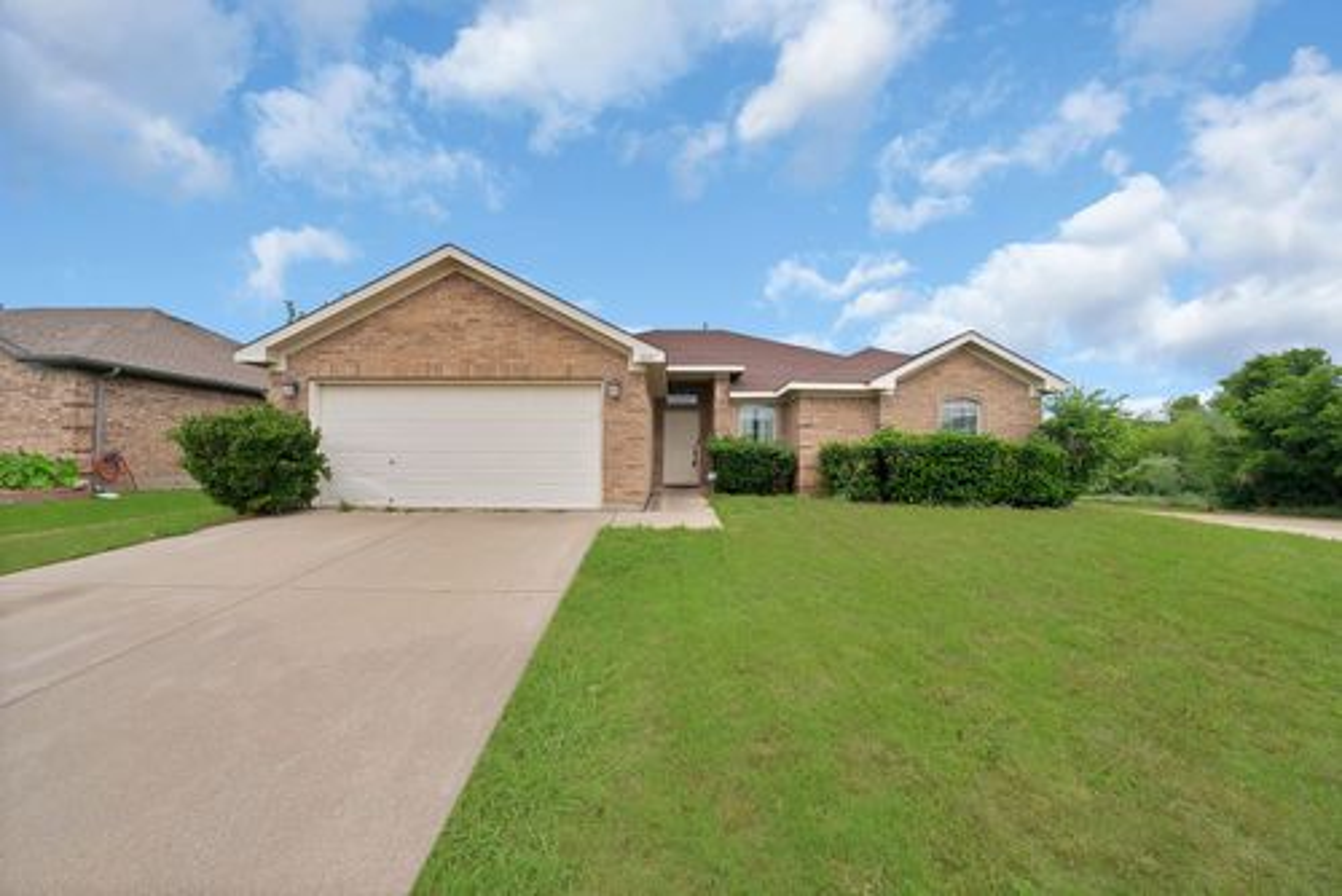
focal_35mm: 12
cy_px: 448
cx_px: 671
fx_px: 448
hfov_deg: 112.6
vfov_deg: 90.1
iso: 640
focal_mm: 12
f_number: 9
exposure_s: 1/500
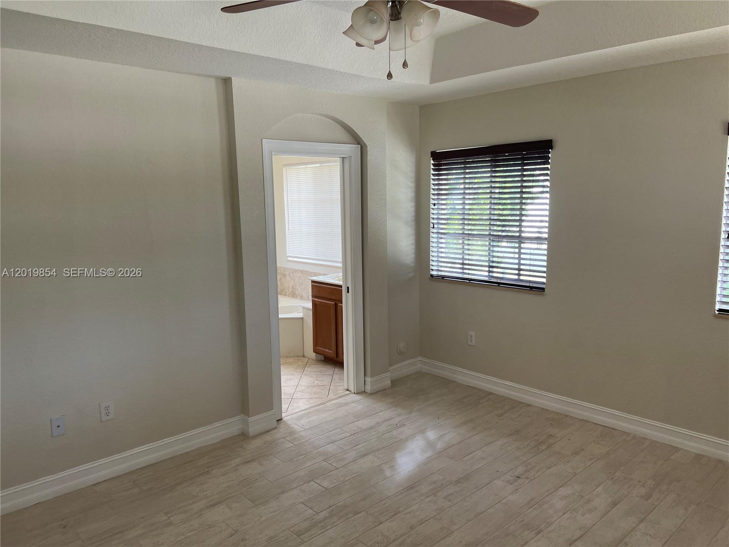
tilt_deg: -9.7
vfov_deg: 53.1
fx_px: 548
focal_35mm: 26
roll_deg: +1.2
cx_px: 364
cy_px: 274
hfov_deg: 67.3
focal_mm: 5.7
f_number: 1.5
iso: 80
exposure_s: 1/121
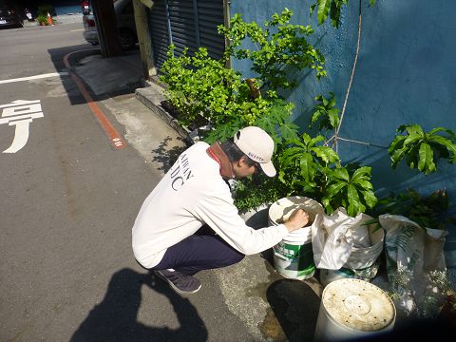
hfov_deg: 71.6
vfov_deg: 56.8
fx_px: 316
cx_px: 228
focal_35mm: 24
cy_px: 171
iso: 100
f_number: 4
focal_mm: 4.3
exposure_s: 1/640
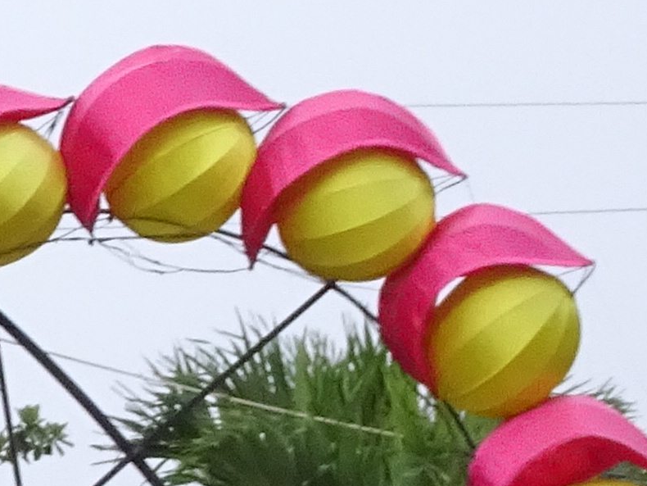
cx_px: -1156
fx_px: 7647
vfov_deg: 3.6
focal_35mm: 409
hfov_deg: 4.7
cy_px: 513
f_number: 4.5
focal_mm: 11.32
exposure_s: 1/80
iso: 400
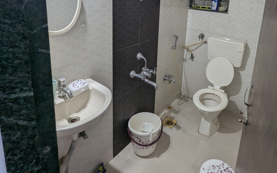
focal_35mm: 24
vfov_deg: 48.1
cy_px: 33
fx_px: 181
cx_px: 167
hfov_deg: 73.9
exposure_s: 1/25
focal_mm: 2.35
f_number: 2.2
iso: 129
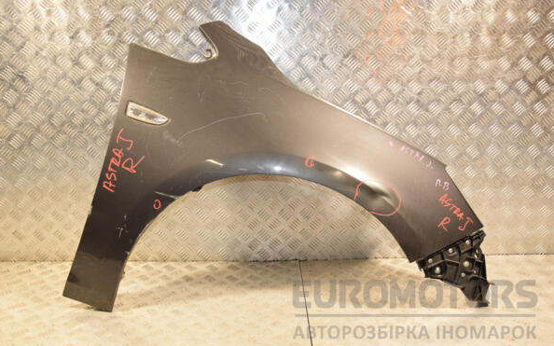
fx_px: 513
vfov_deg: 37.3
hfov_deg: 56.7
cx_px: 275
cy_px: 170
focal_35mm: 34
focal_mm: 22
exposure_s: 1/200
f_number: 5.6
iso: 800
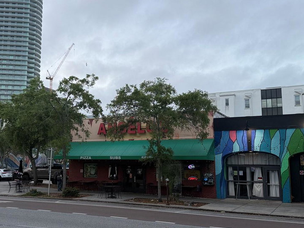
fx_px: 351
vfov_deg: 36.0
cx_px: 108
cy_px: 113
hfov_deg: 46.3
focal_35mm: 40
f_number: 1.78
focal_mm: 6.76
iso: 64
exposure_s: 1/177
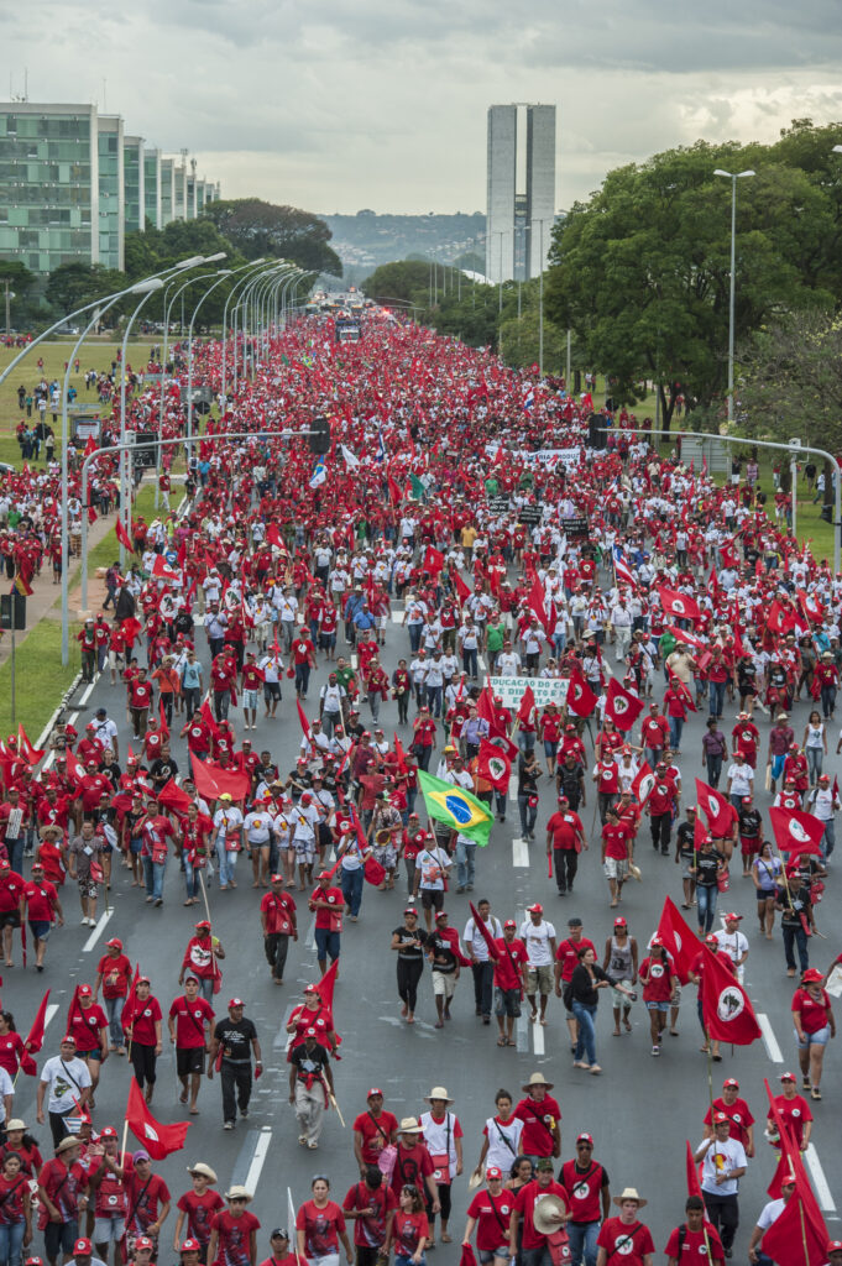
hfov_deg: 10.9
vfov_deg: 16.4
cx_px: 421
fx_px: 4393
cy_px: 633
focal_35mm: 125
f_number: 8
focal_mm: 125
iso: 800
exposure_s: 1/125
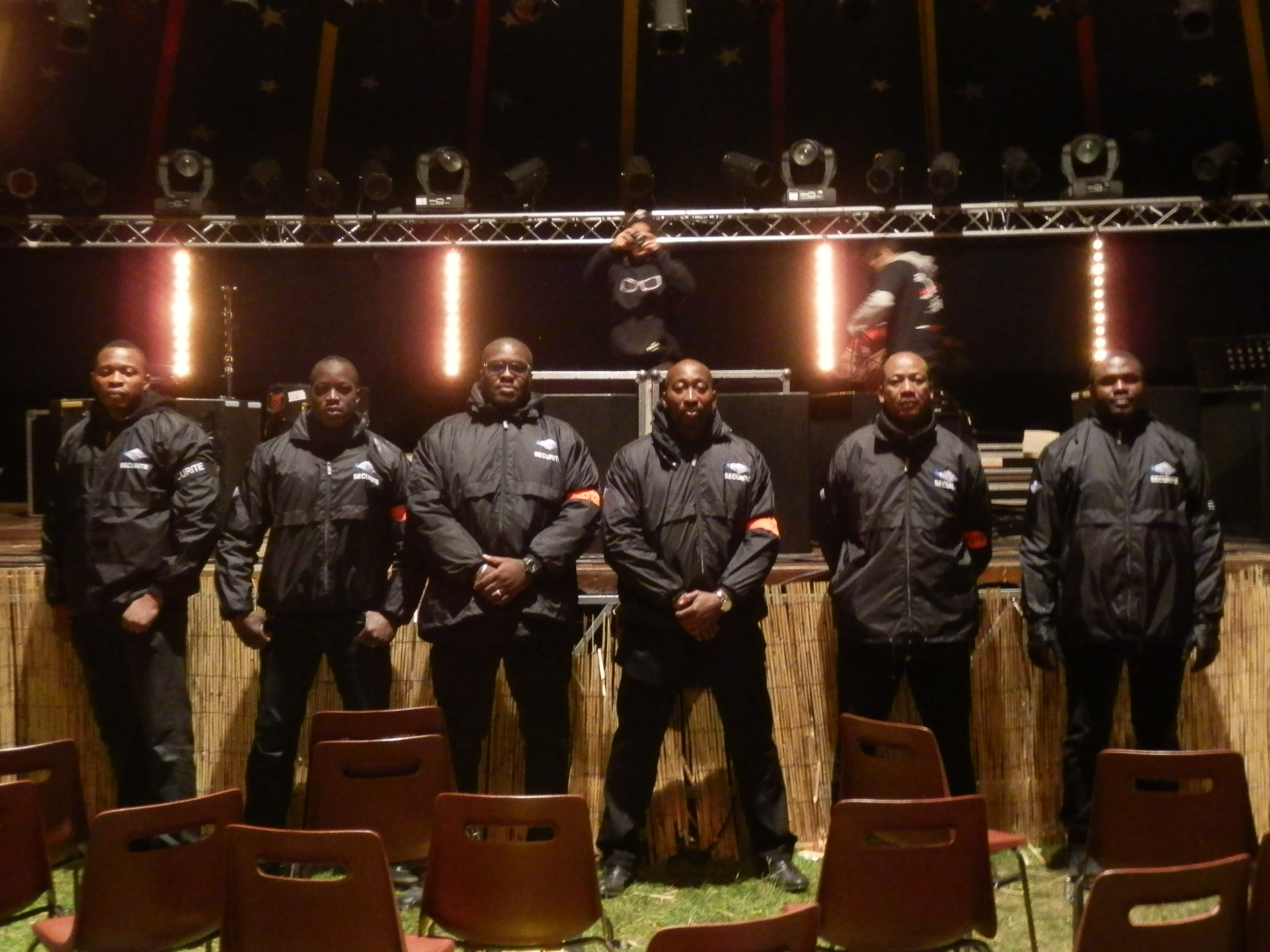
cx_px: 635
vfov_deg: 36.0
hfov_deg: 46.8
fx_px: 1468
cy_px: 476
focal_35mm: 40
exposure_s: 1/8
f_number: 4
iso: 1600
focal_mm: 7.2
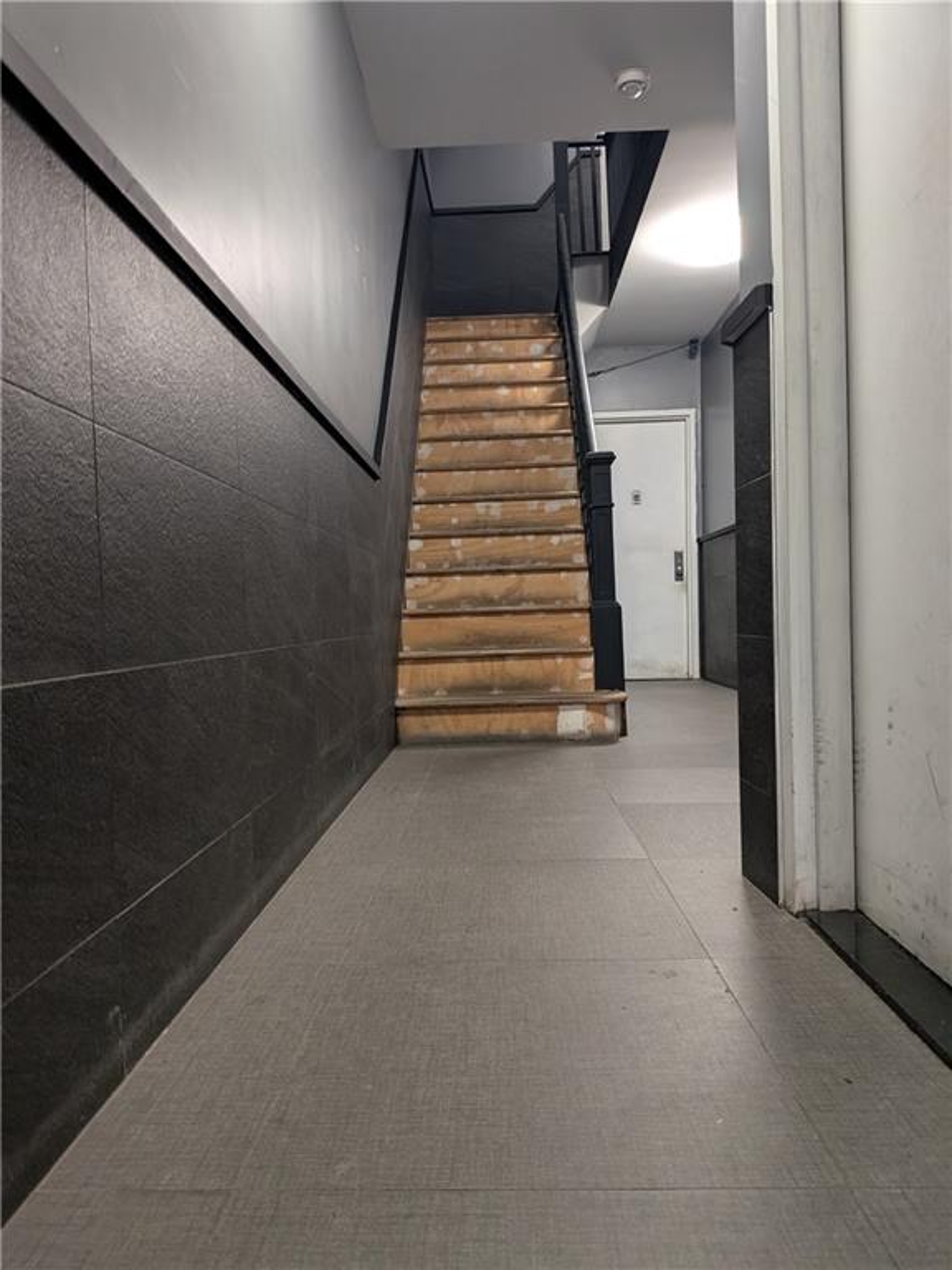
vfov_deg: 71.6
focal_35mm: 24
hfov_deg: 56.8
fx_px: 880
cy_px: 635
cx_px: 476
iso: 163
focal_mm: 4.53
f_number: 1.7
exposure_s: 1/30
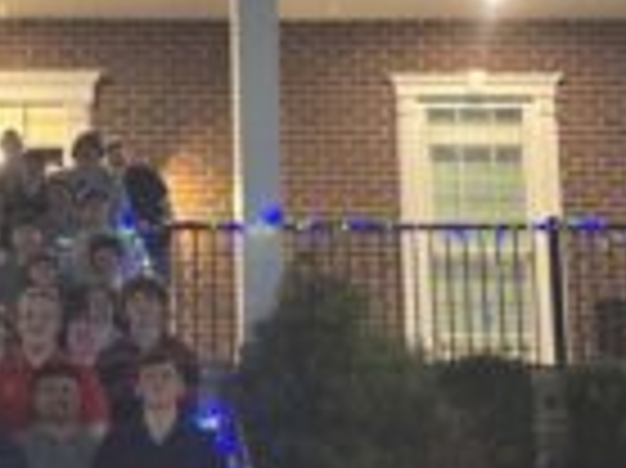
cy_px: 101
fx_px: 2367
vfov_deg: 11.3
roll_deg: +0.2
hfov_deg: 14.8
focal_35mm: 131
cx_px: -14
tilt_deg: +11.5
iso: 400
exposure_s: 1/20
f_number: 1.6
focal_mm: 5.96
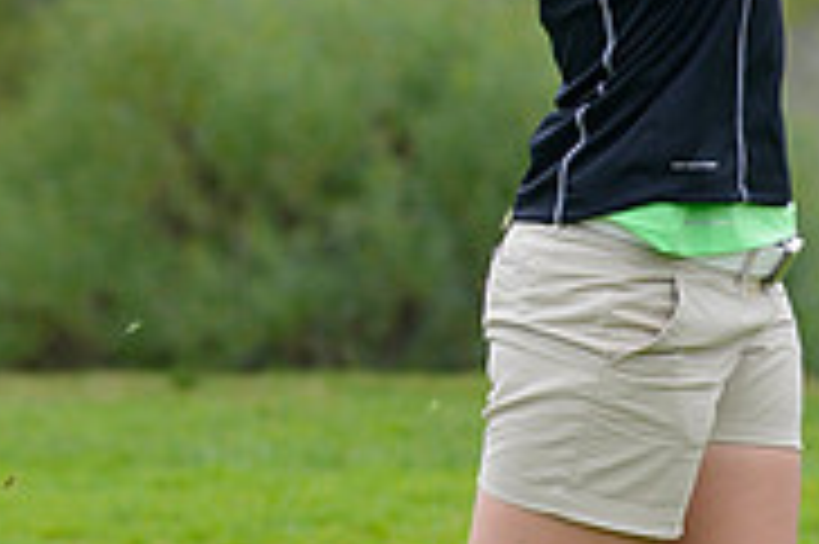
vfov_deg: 2.2
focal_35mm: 638
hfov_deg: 3.2
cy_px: 151
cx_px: 657
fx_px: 14501
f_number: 7.1
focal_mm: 200
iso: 250
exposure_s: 1/250
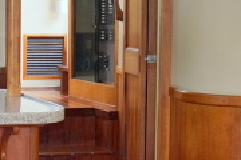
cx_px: -24
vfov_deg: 11.4
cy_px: 130
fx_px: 803
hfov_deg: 16.5
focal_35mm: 120
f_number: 4
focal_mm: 16
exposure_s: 1/60
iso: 250
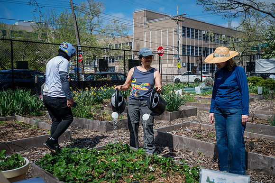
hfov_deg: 54.5
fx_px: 267
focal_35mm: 35
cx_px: 138
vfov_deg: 37.8
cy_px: 92
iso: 100
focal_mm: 35
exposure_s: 1/1250
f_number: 3.5
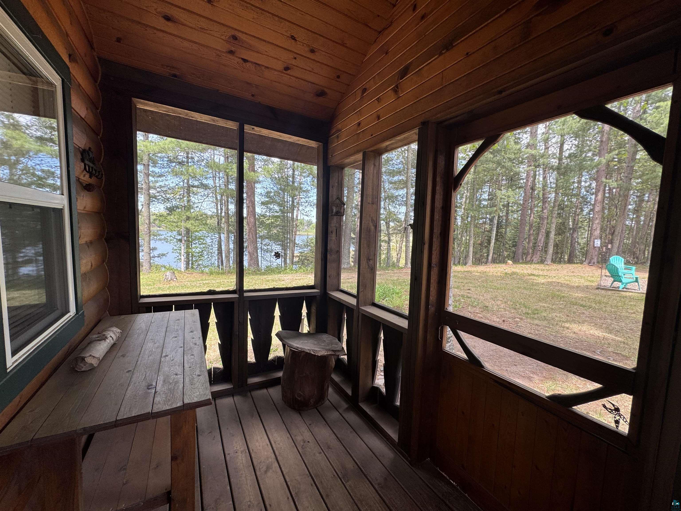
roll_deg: -2.6
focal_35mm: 14
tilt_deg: -4.9
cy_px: 256
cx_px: 340
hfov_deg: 102.1
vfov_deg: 85.7
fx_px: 275
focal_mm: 2.22
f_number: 2.2
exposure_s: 1/127
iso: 40
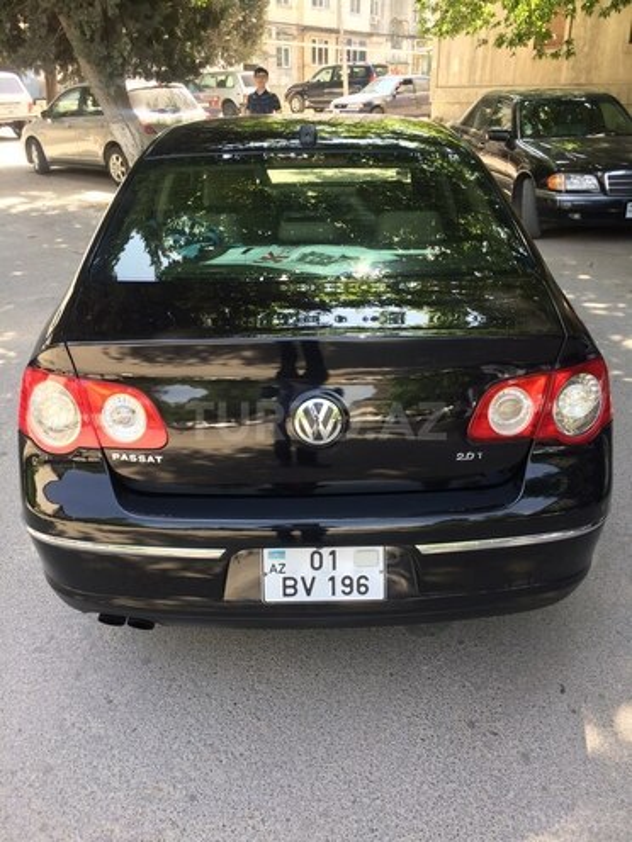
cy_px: 421
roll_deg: +0.2
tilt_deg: -24.6
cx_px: 316
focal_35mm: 29
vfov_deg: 61.7
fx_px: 706
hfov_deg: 48.2
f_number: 2.2
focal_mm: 4.15
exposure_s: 1/123
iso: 32
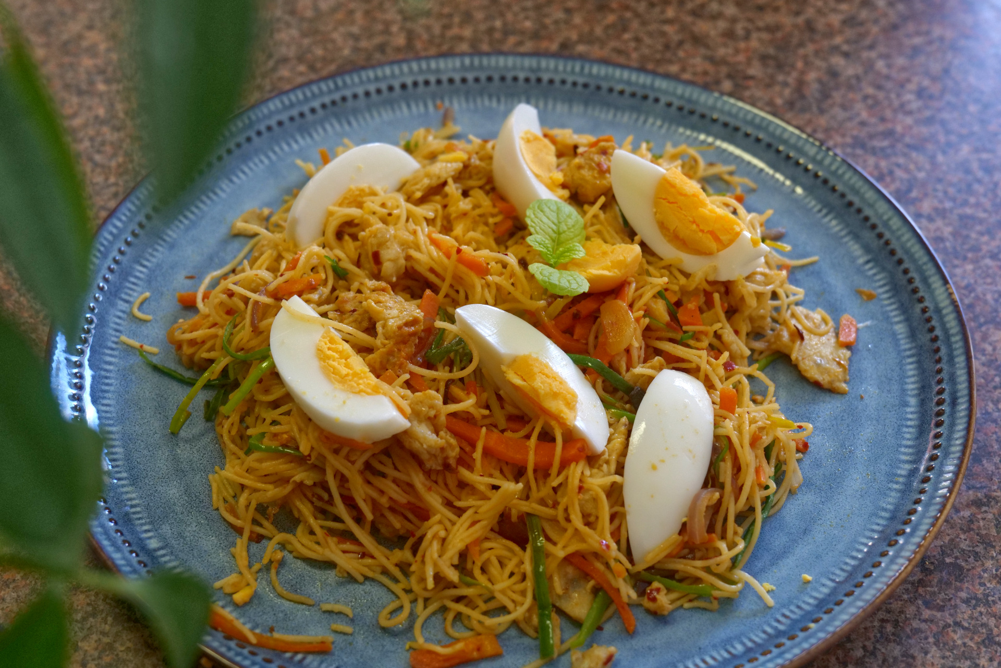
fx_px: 1668
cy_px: 334
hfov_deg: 33.4
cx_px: 500
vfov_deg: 22.6
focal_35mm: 60
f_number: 7.1
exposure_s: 1/60
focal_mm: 60
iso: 4000
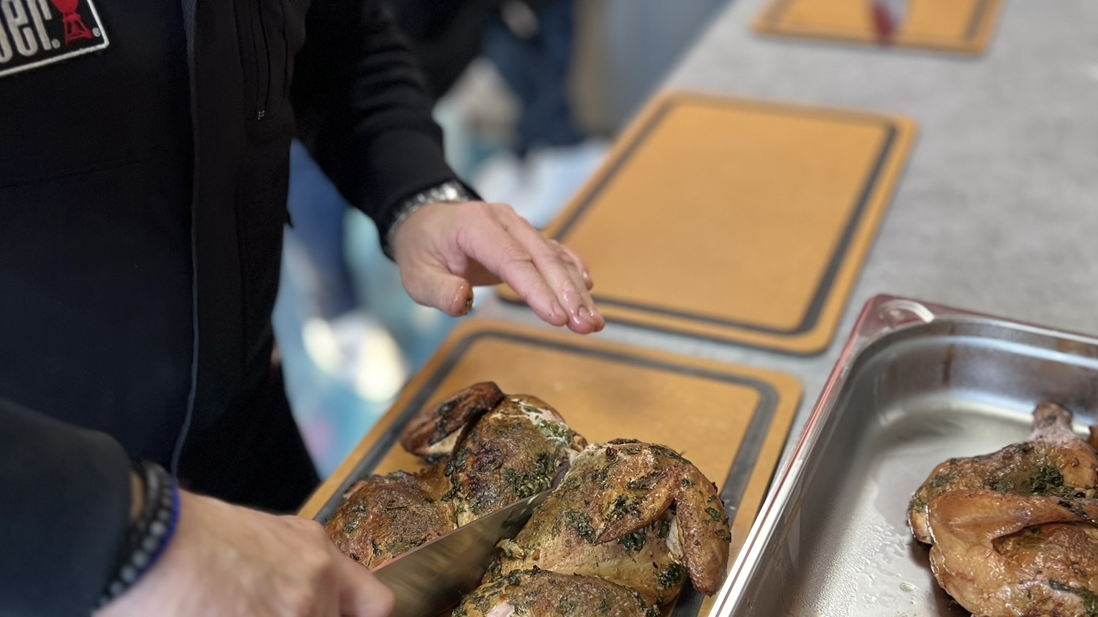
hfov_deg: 52.8
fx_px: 1106
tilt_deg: -38.8
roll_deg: +4.0
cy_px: 446
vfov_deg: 30.8
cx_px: 552
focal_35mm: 38
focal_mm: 5.7
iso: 100
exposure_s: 1/100
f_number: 1.5
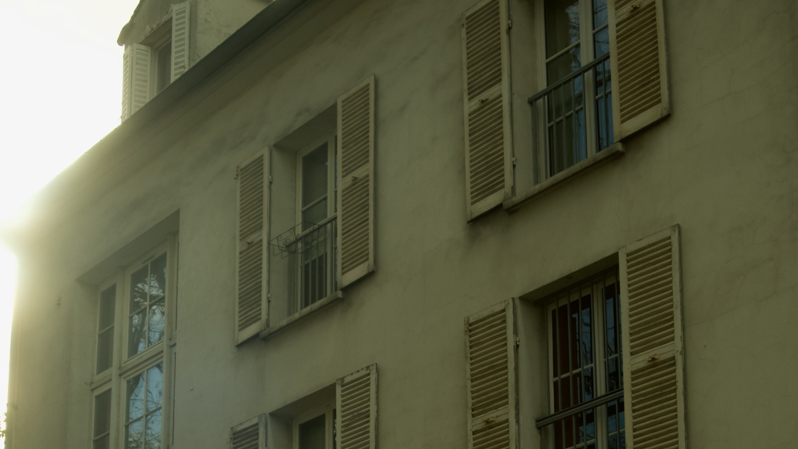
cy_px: 571
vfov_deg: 15.2
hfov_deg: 27.9
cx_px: 401
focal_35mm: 76
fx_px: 1608
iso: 640
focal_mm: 32.3
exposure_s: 1/600
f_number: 11
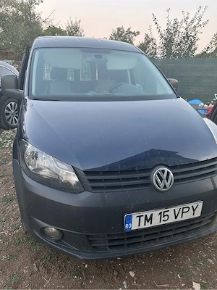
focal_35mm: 26
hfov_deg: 53.1
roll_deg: -1.8
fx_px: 217
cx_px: 108
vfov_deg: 67.3
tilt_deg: -19.5
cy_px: 145
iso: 200
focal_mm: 5.7
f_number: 1.5
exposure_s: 1/60
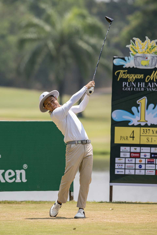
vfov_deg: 5.1
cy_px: 118
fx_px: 2622
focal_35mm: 401
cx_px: 78
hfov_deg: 3.4
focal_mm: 400
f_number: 5
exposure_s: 1/5000
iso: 1800
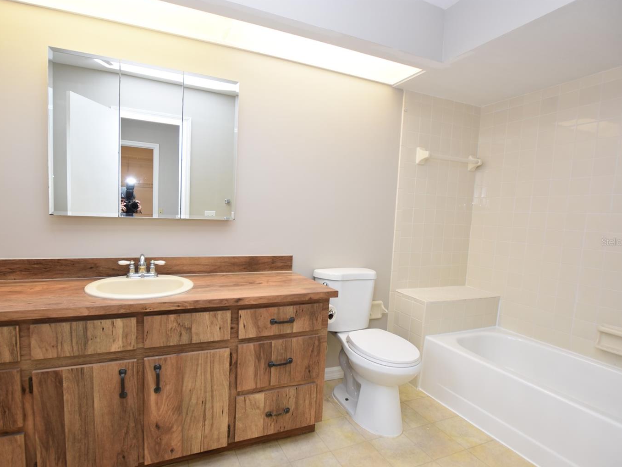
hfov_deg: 90.7
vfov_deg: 74.7
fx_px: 305
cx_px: 276
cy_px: 242
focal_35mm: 17
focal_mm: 10
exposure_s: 1/60
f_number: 4
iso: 200
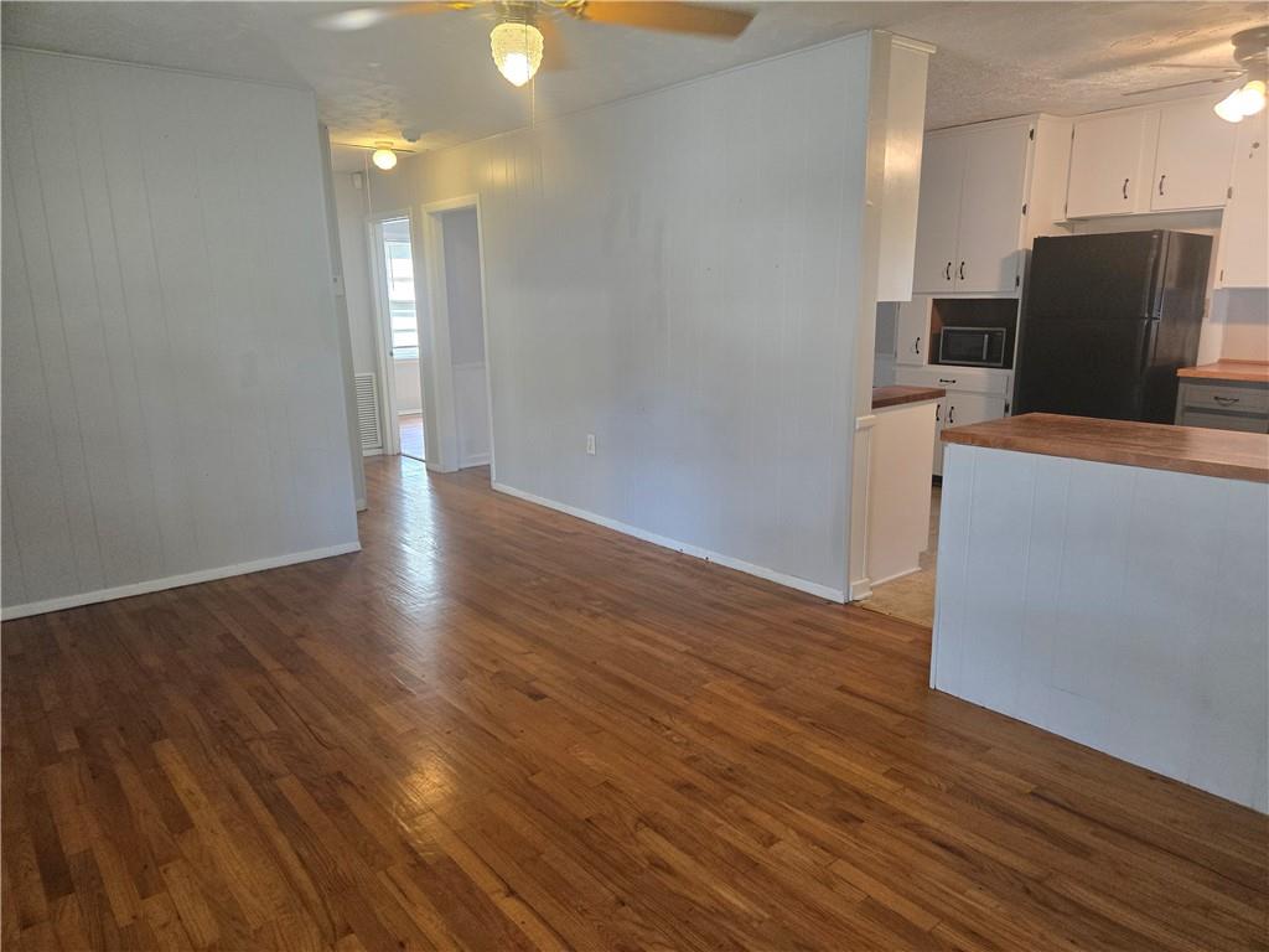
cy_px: 476
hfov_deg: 73.9
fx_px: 843
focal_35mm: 23
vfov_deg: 58.9
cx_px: 634
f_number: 1.8
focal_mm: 5.4
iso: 320
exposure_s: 1/120
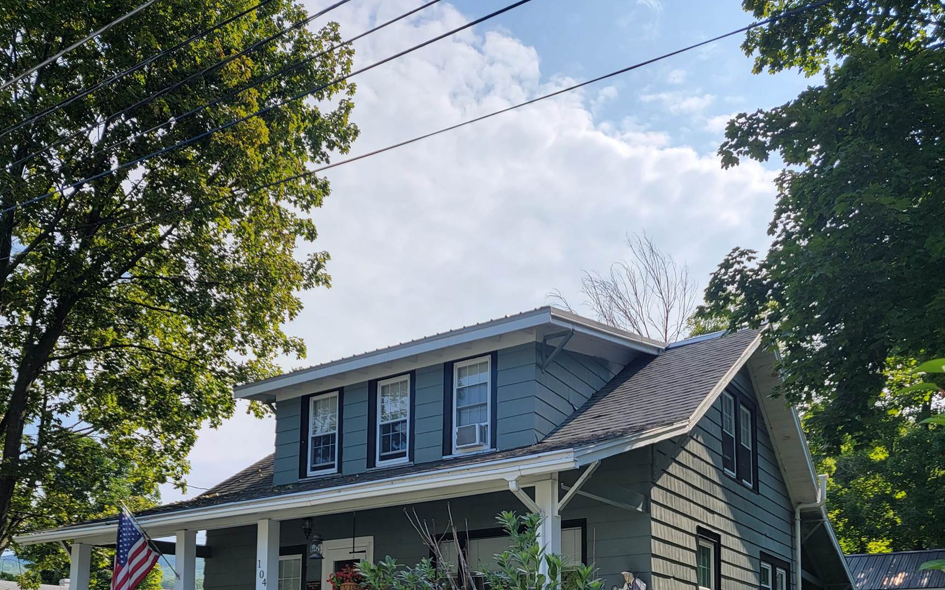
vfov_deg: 33.6
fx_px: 876
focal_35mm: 34
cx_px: 472
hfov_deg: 56.7
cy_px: 607
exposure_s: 1/593
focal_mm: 6.7
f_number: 1.8
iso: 16
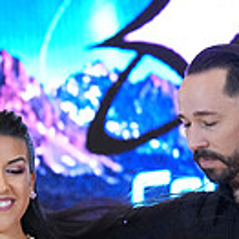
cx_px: 103
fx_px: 3742
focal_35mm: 479
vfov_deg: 3.6
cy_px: 478
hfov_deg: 3.7
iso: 12800
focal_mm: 127
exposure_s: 1/400
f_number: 5.6
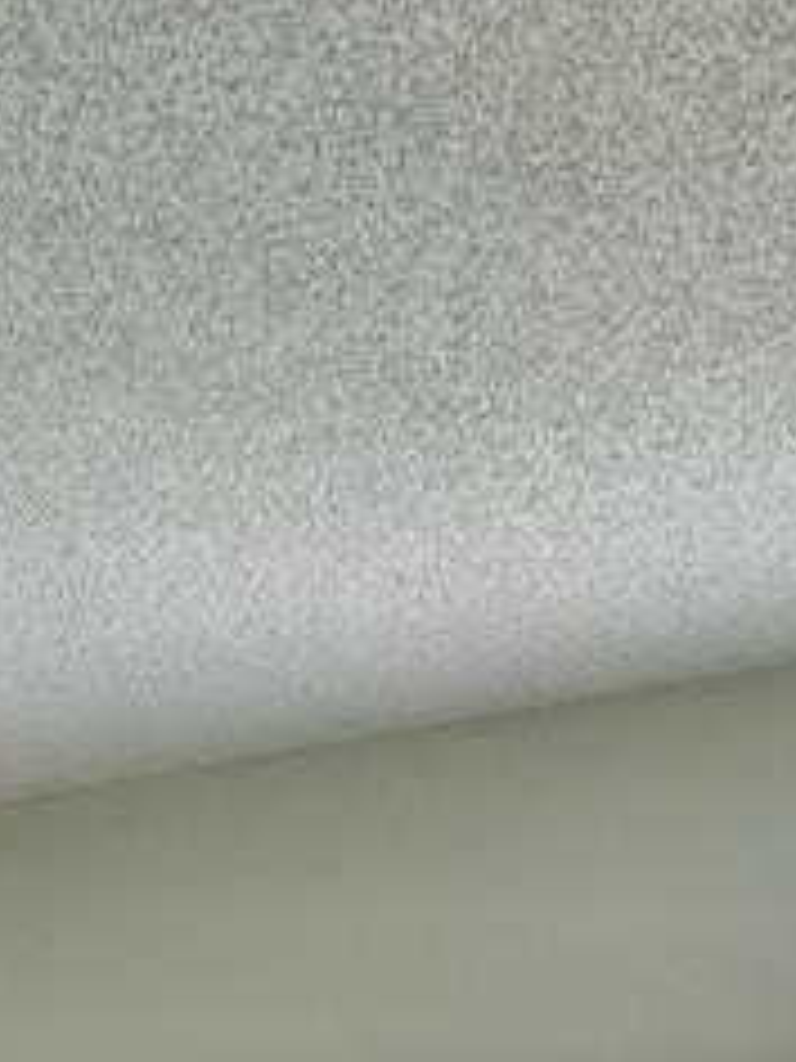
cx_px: -765
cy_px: 2362
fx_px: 3741
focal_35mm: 122
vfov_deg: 13.1
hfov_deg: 11.1
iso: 80
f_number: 1.78
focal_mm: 6.76
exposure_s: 1/240
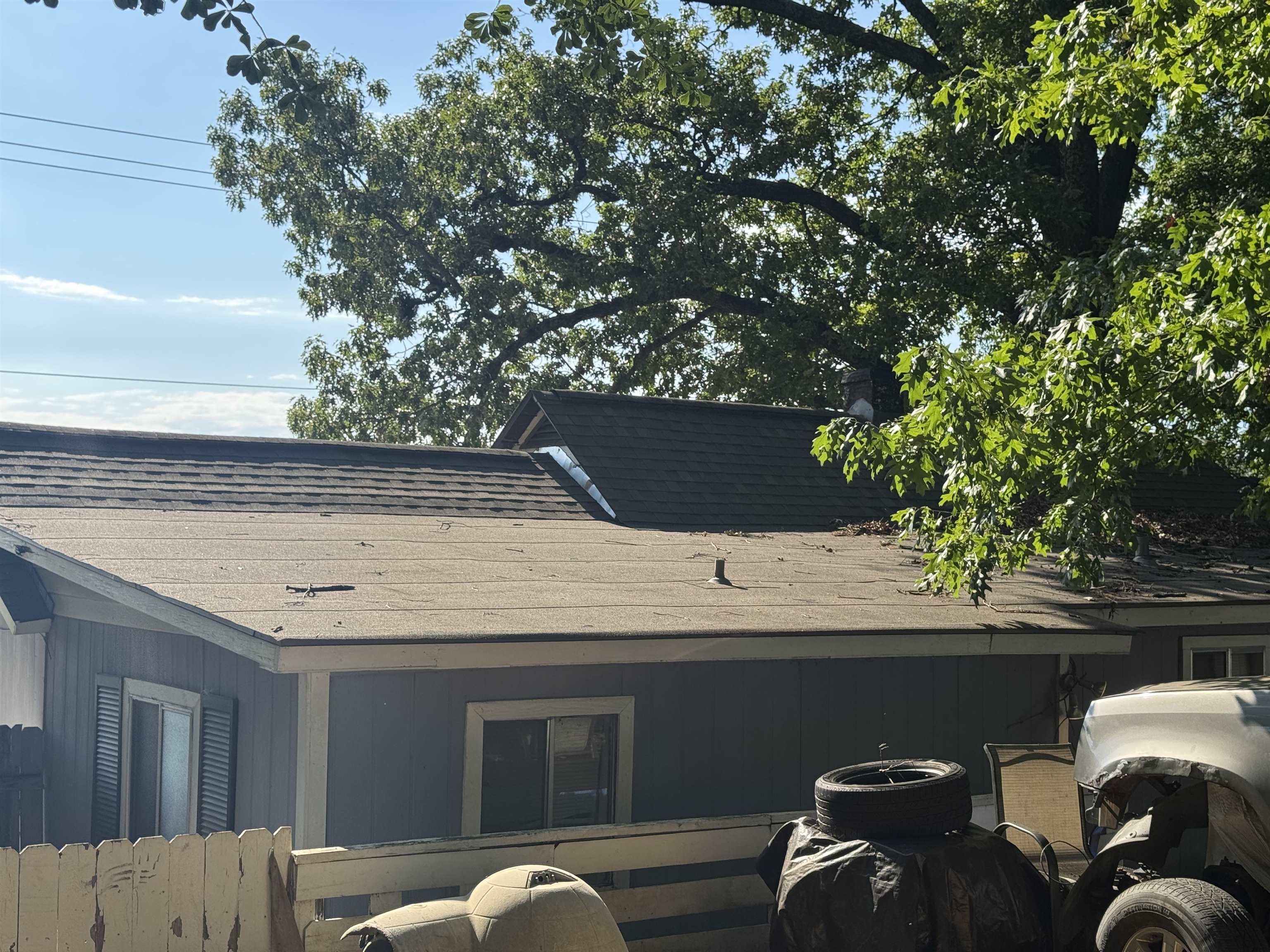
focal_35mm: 48
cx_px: 635
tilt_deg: +2.5
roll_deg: -0.6
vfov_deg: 30.3
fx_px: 1761
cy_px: 476
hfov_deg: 39.7
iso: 64
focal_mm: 6.76
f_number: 1.78
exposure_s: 1/1524
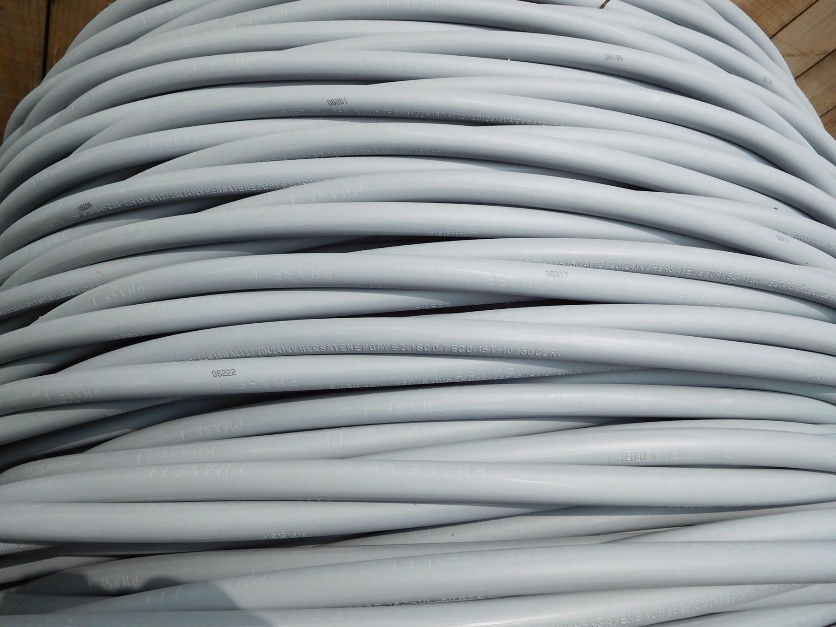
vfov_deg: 54.9
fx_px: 604
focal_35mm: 25
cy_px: 314
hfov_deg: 69.4
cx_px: 418
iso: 125
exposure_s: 1/800
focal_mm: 4.5
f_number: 3.4
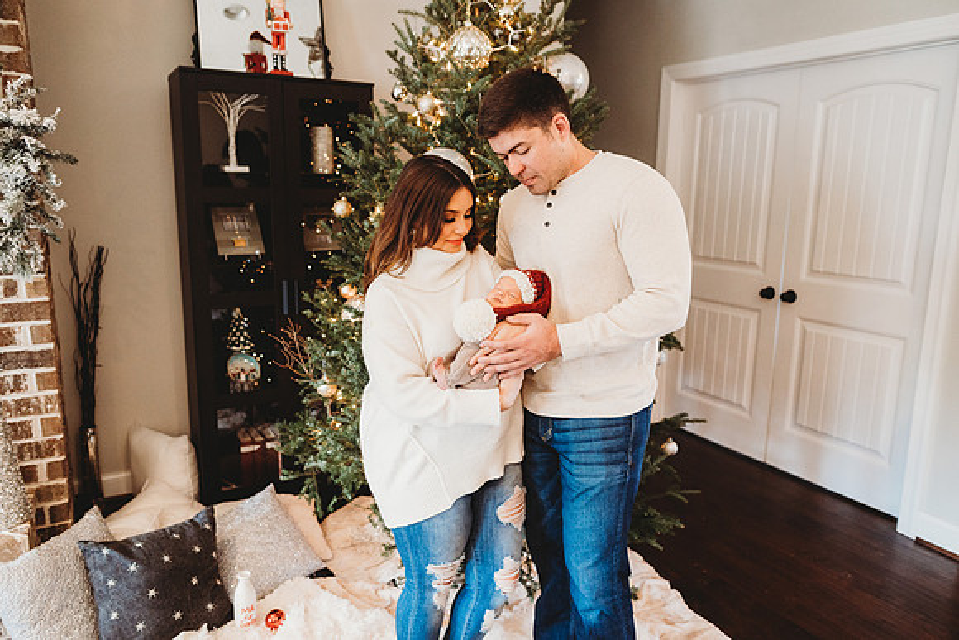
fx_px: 683
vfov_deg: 50.2
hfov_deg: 70.1
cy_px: 320
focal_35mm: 26
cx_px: 480
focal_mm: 24
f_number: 2.5
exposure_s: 1/200
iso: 800
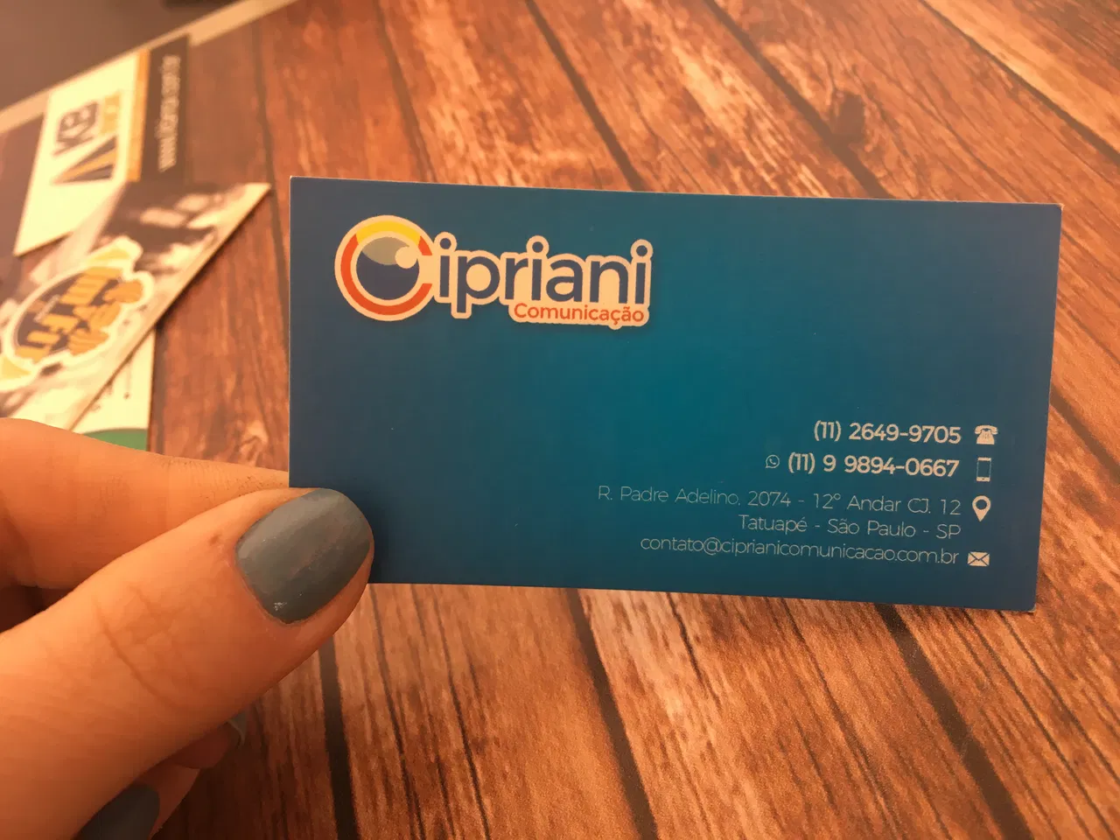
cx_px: 560
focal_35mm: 29
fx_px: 938
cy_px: 420
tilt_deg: -46.2
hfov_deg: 61.7
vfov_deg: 48.2
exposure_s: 1/30
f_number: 2.2
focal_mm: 4.15
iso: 50
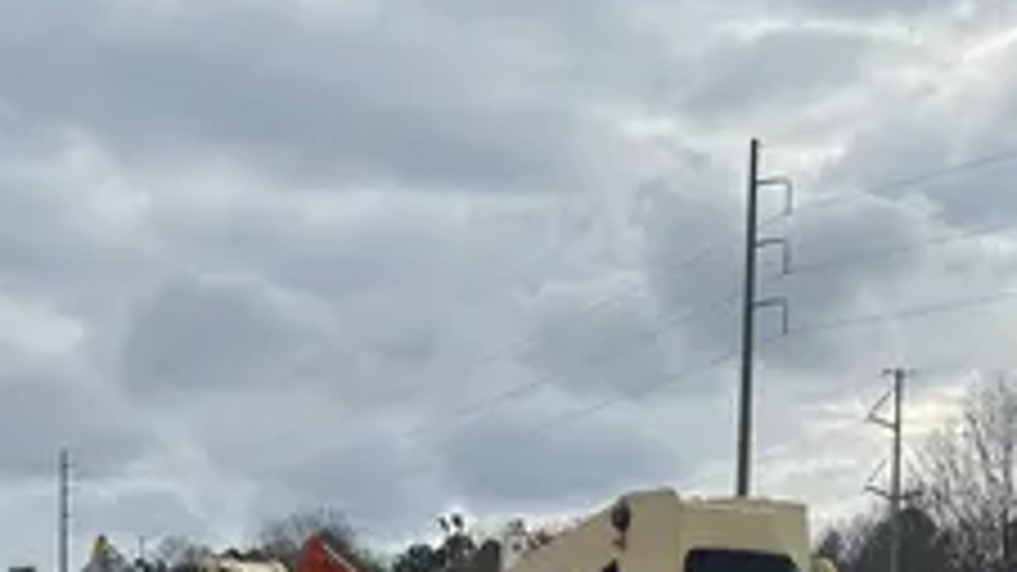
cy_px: 777
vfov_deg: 16.4
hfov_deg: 30.6
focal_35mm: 69
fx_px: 1860
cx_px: 490
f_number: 1.5
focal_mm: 5.7
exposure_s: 1/3257
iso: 50
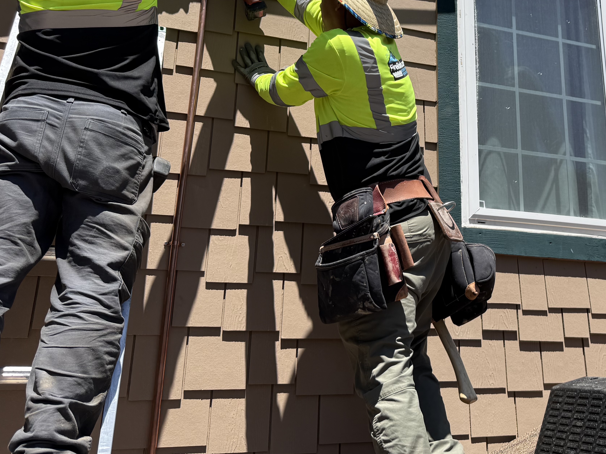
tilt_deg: +20.9
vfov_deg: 34.3
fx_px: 718
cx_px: 442
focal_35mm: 41
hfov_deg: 44.5
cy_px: 105
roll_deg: -0.1
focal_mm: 6.76
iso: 80
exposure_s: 1/3021
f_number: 1.78
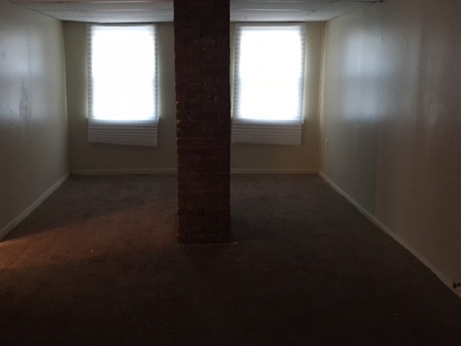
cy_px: 134
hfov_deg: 51.1
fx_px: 479
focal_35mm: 36
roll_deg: +0.3
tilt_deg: -6.5
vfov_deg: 39.4
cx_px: 190
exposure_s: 1/20
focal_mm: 4.15
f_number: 2.2
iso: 200
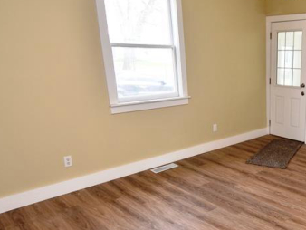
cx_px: 268
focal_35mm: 32
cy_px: 142
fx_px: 283
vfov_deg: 43.9
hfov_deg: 51.1
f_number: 5.6
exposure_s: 1/125
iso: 450
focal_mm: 10
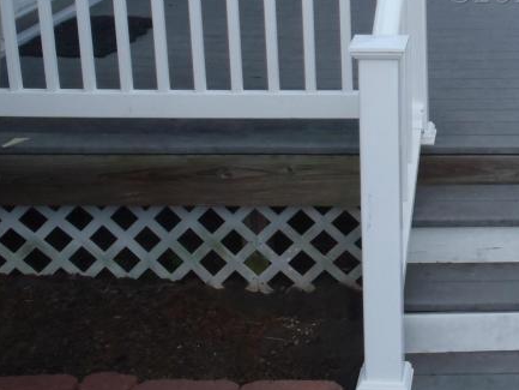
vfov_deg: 20.0
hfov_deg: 25.4
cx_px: 571
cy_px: -8
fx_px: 1065
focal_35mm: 71
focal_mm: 5.4
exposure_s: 1/60
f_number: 11
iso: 125
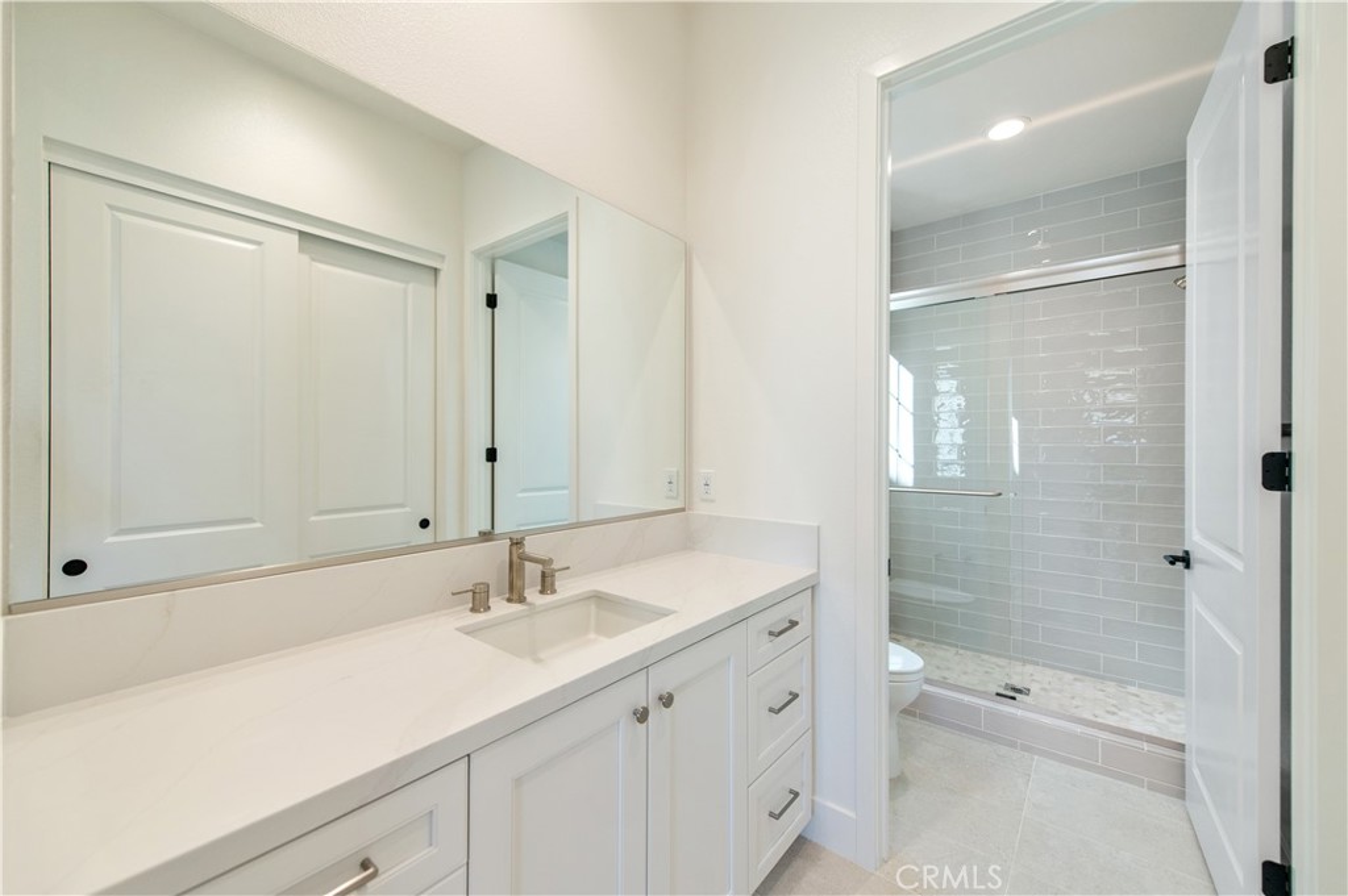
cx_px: 674
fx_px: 524
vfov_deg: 81.1
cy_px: 448
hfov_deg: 104.3
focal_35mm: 14
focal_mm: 14
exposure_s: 1/250
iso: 400
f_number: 3.5
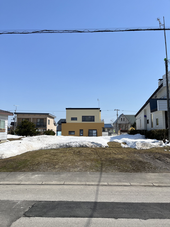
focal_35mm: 26
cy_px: 114
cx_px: 85
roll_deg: -0.2
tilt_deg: +5.9
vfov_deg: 67.3
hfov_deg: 53.1
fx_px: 170
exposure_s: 1/6173
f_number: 1.6
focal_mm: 5.1
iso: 50
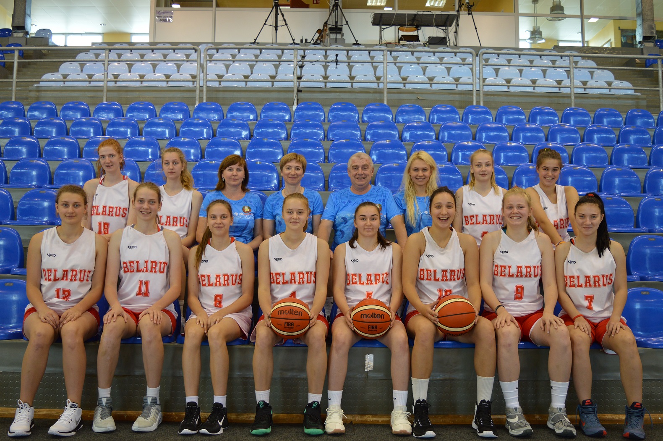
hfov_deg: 55.2
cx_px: 332
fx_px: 635
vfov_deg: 38.3
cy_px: 220
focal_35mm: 34
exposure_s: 1/80
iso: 400
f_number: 4.5
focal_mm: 23
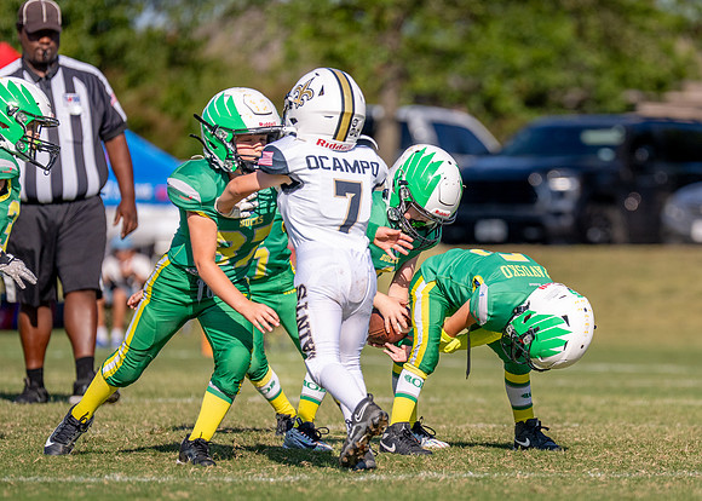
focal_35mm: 358
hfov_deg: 5.6
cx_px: 519
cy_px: 318
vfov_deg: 4.0
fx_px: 7137
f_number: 2.8
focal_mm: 200
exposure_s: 1/6400
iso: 250
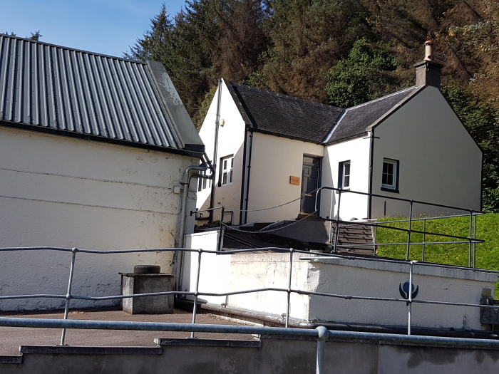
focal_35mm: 26
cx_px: 250
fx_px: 375
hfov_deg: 67.3
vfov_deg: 53.1
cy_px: 187
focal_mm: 4.2
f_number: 1.7
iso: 40
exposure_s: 1/2112
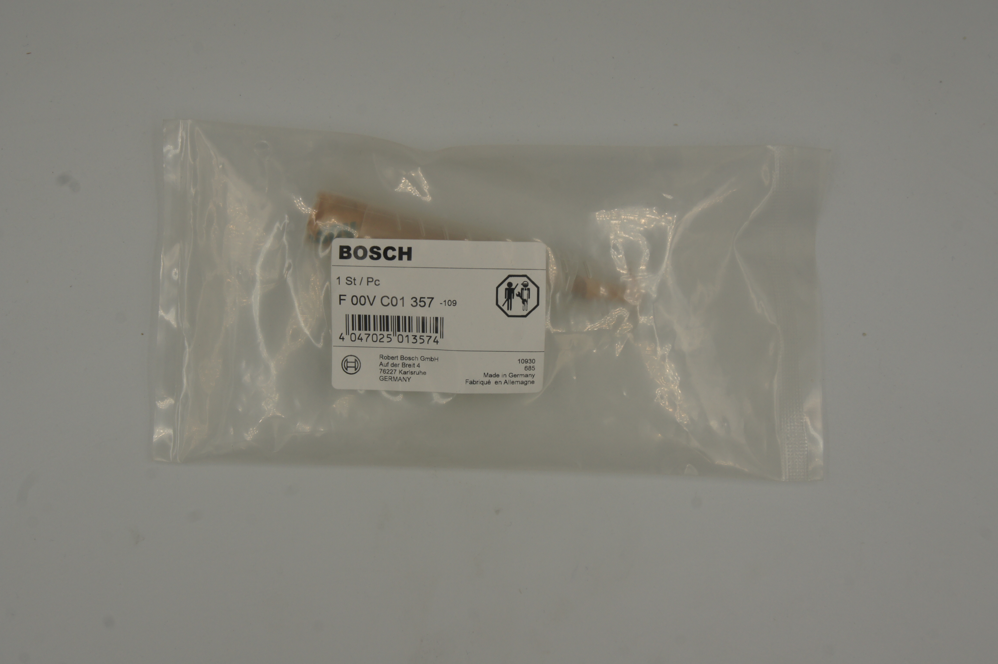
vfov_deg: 25.7
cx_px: 499
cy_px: 332
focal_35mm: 52
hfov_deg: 37.9
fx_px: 1455
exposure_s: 1/125
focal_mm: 35
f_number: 11
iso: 200
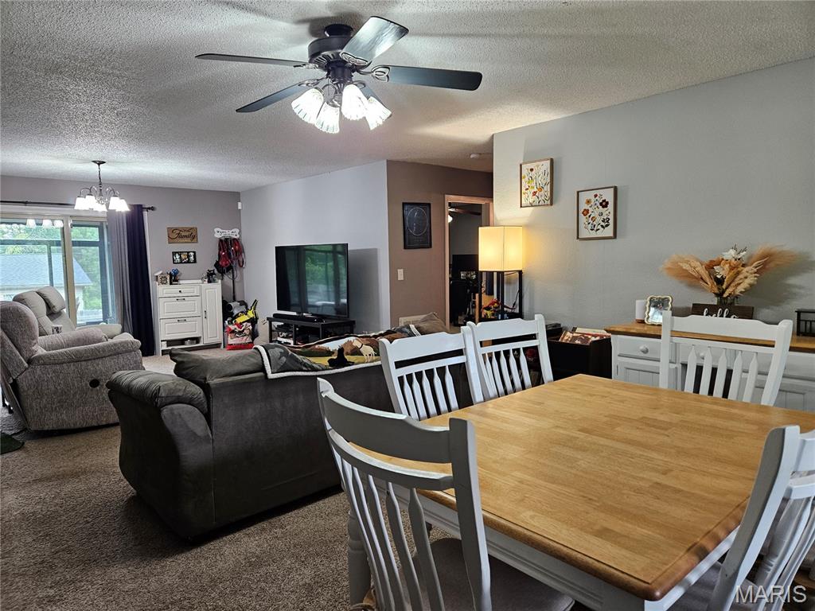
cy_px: 306
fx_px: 542
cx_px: 408
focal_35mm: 23
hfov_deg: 73.9
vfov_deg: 58.9
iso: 400
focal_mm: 5.4
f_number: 1.8
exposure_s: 1/120
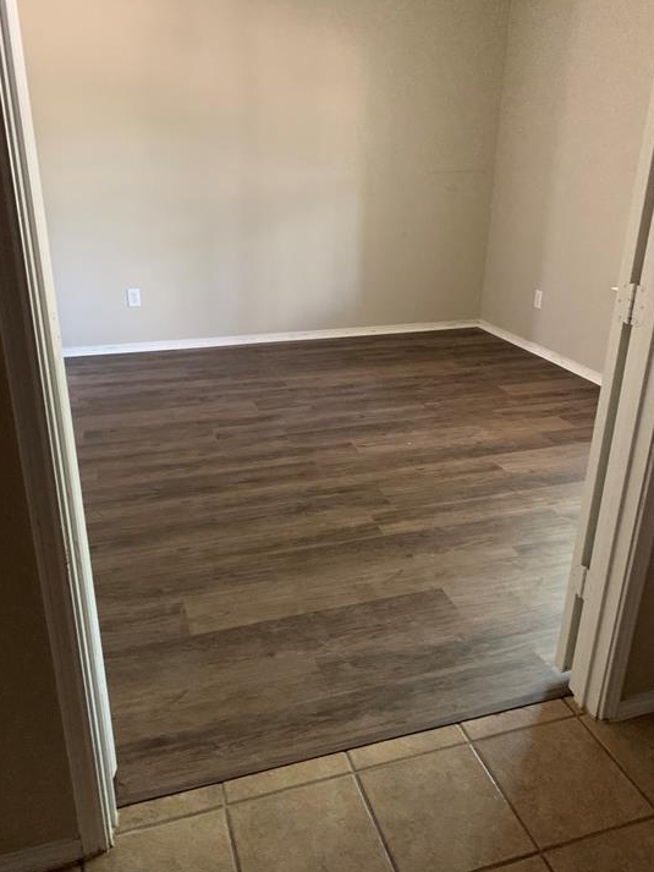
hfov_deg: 49.8
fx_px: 705
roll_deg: -2.0
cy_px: 418
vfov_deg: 63.4
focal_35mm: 28
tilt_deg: -22.1
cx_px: 317
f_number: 1.8
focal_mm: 4.25
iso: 500
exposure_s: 1/30
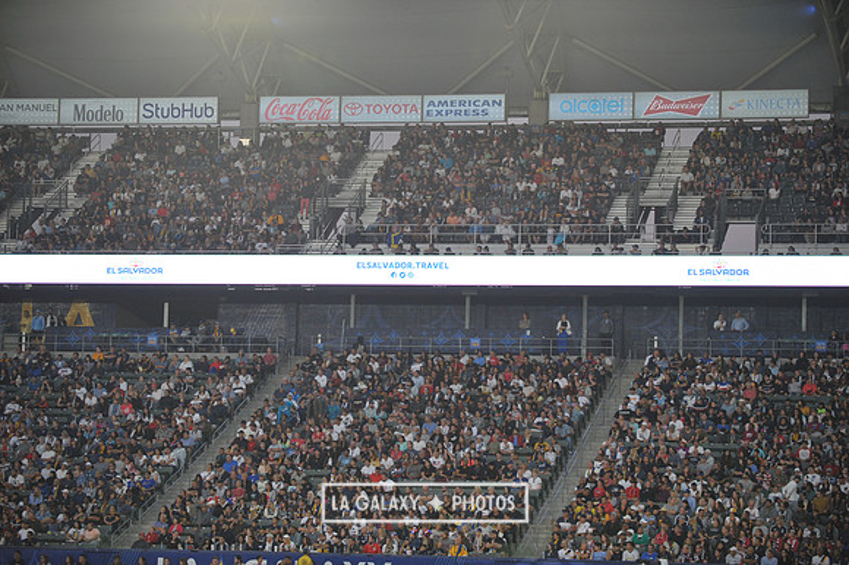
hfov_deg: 17.1
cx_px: 424
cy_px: 282
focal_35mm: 120
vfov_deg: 11.4
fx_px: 2828
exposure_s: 1/1000
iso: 1250
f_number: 2.8
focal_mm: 120
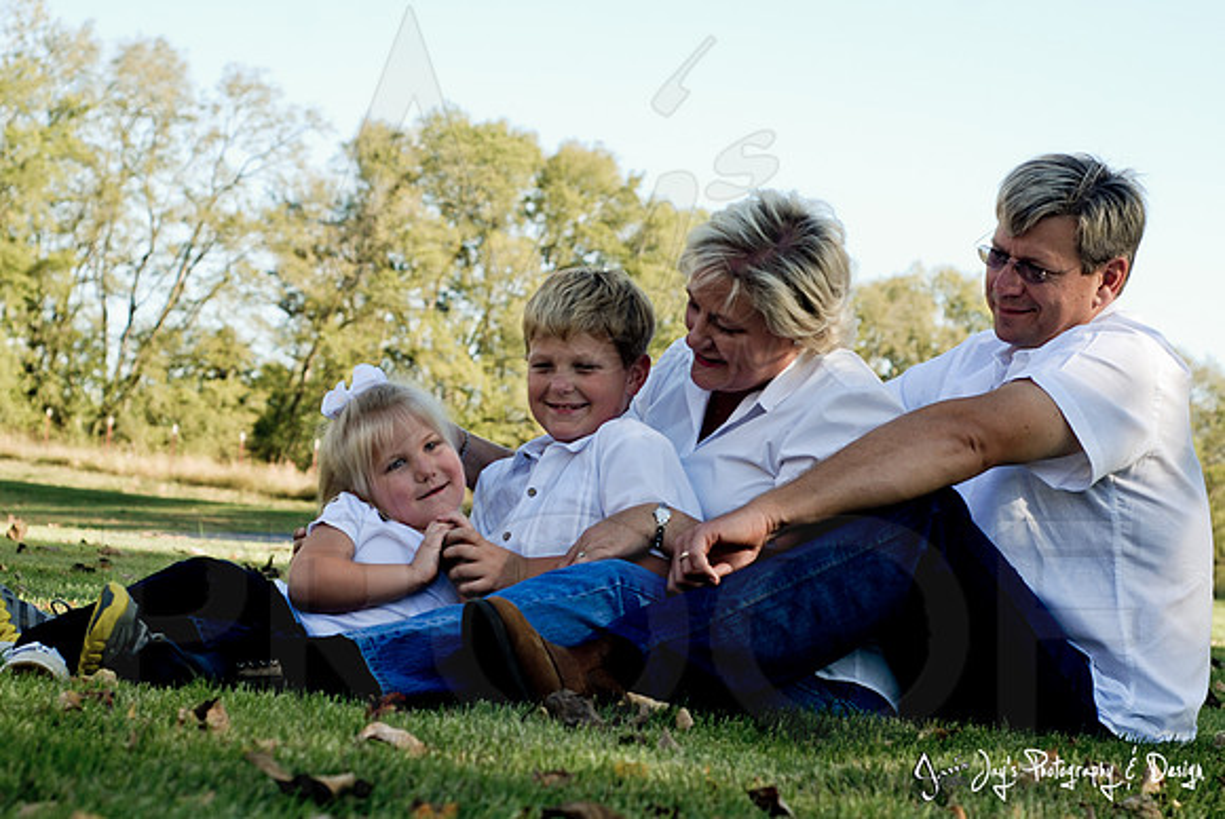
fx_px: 2555
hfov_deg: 27.0
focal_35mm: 75
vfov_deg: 18.2
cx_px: 612
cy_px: 410
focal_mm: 50
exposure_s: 1/160
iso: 100
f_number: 6.3
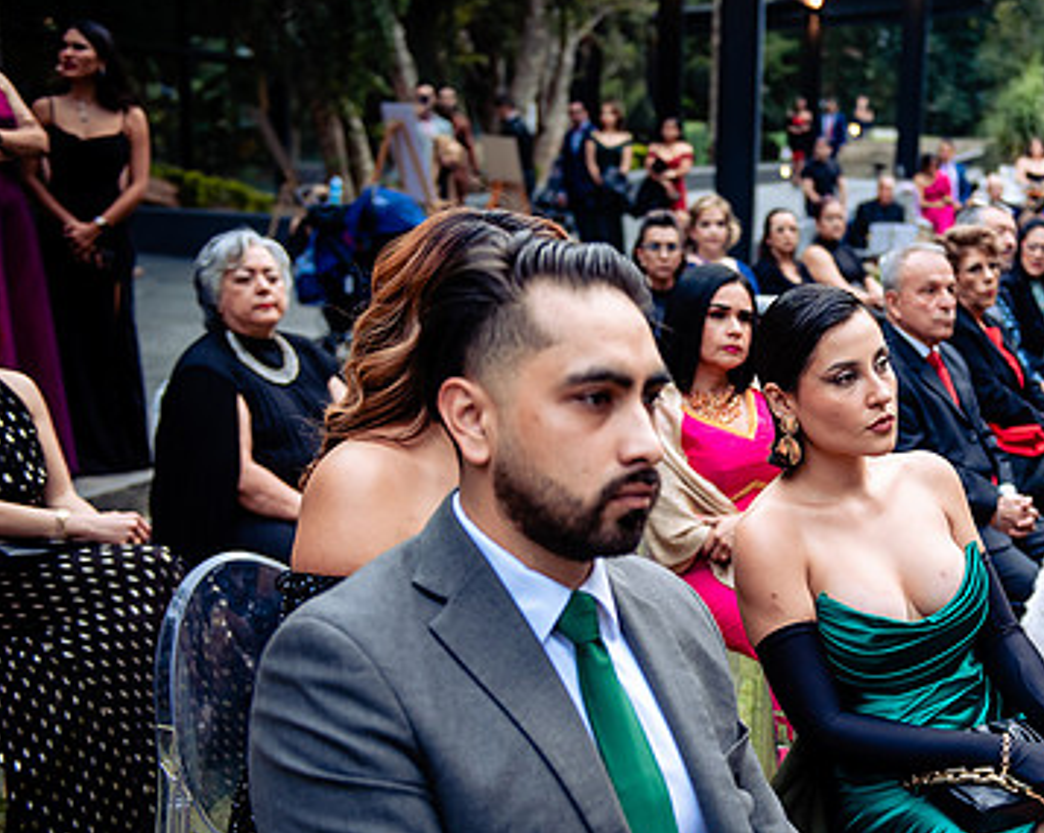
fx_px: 1791
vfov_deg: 26.1
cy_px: 525
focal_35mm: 58
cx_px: 798
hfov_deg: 31.8
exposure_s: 1/160
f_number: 2.8
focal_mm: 38
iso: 320
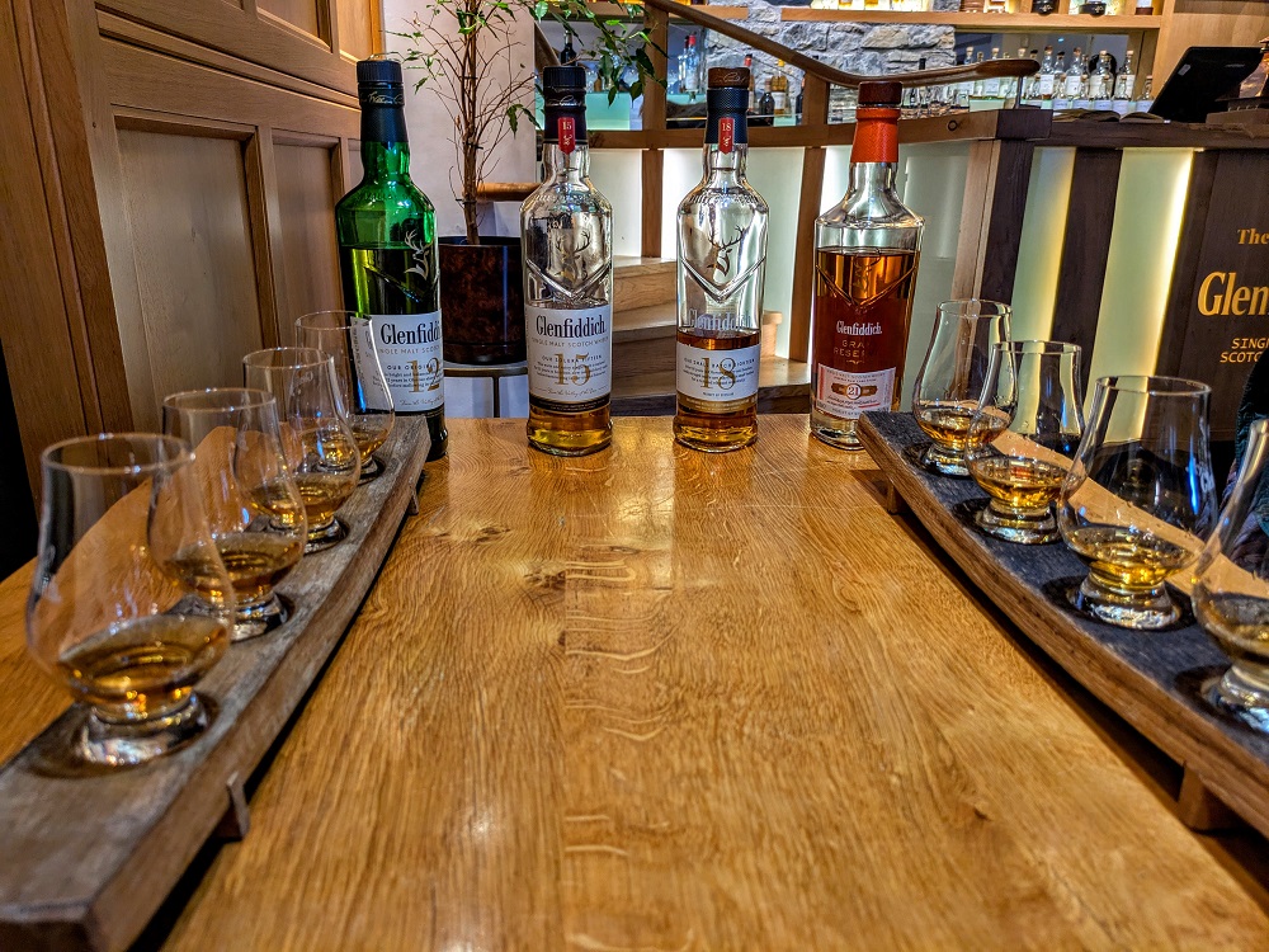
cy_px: 476
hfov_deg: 69.4
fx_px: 916
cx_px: 634
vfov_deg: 54.9
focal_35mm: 25
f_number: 1.89
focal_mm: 5.43
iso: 64
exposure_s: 1/33.3
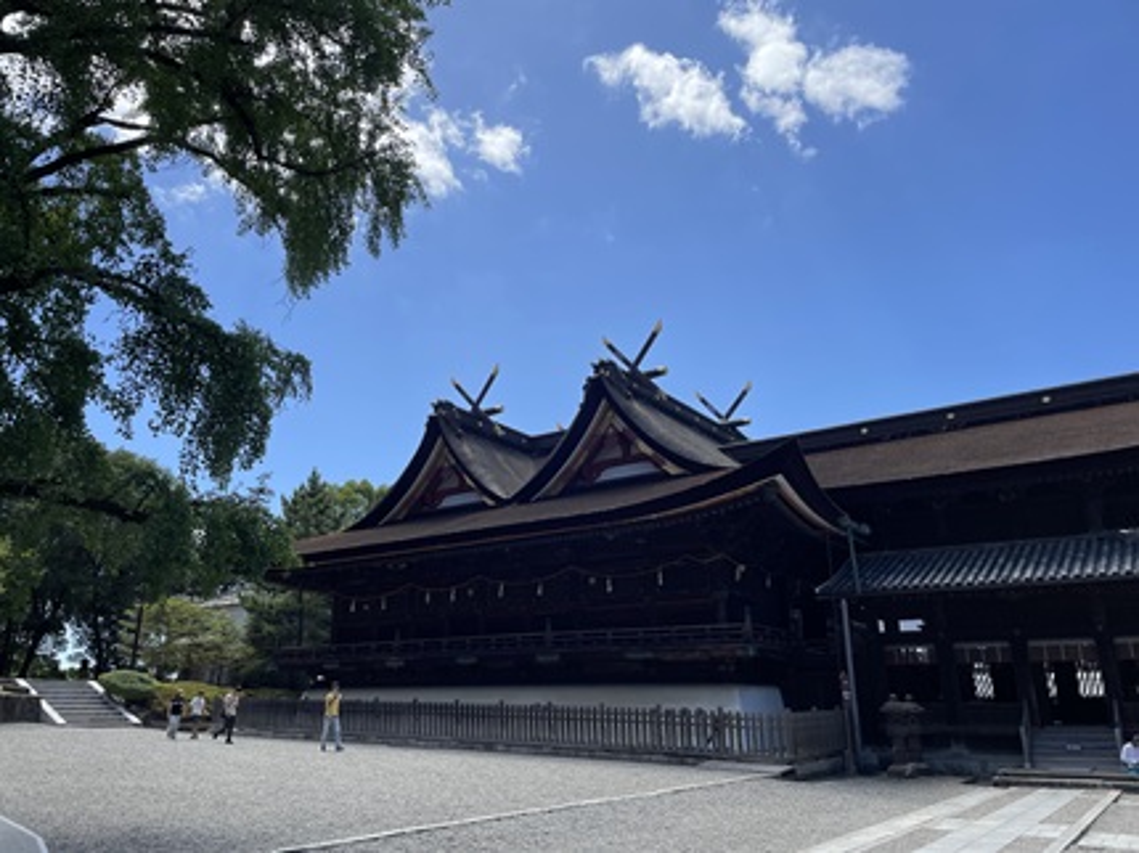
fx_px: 855
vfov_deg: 53.0
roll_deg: +0.1
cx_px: 570
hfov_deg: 67.3
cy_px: 426
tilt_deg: +18.2
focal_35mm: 26
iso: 32
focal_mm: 4.2
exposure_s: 1/2618
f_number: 1.6
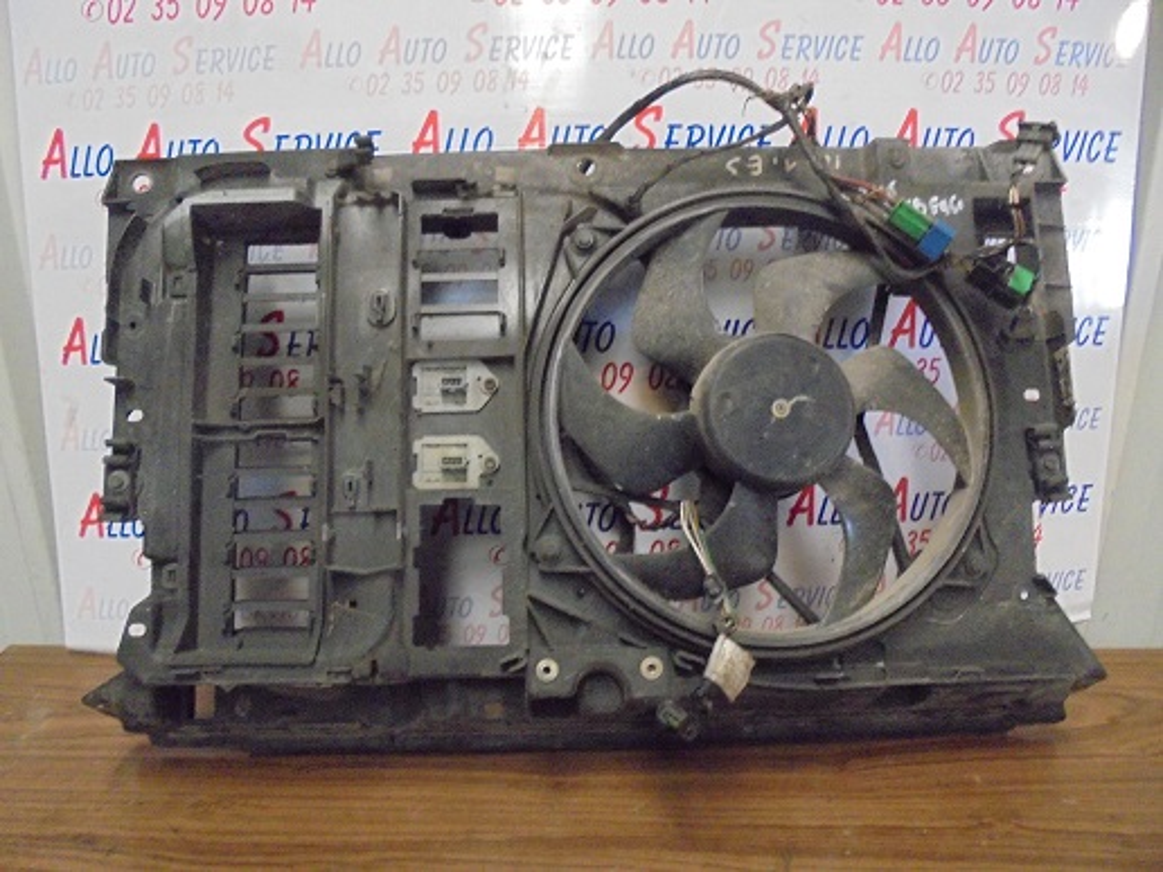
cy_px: 436
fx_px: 874
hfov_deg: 67.3
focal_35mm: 26
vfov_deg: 53.1
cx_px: 582
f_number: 3.5
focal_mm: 4.6
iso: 800
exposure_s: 1/15
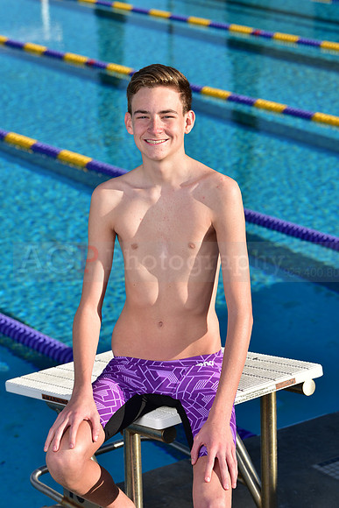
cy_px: 254
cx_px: 170
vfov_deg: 18.6
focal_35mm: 110
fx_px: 1553
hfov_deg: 12.5
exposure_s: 1/250
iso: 64
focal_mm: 110
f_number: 6.3
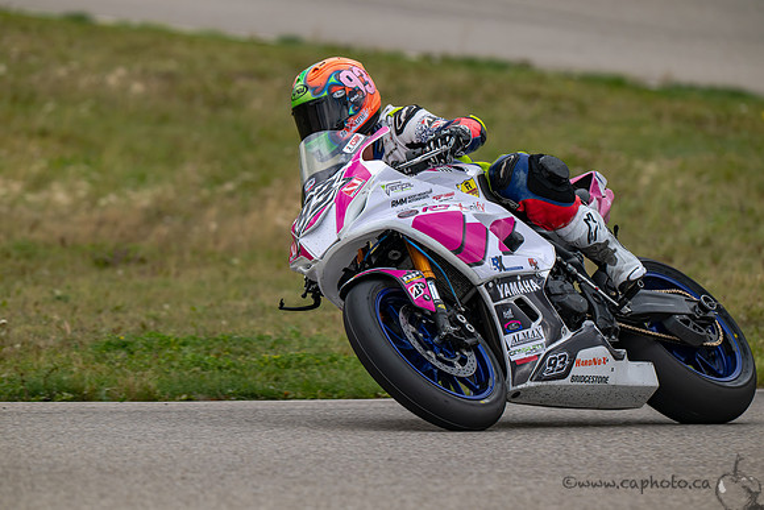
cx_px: 382
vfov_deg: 3.1
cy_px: 255
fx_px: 9340
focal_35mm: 440
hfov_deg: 4.7
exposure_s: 1/1250
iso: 360
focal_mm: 440
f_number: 6.3
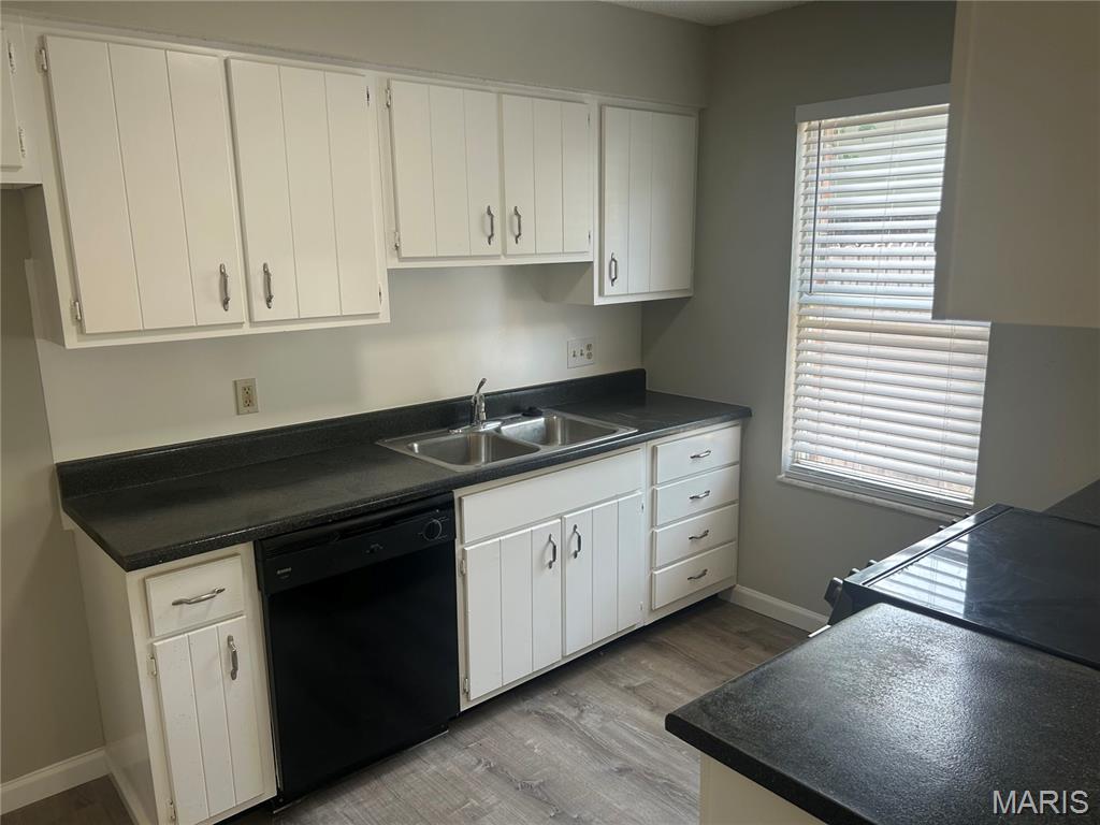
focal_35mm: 26
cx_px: 550
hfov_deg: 67.3
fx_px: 826
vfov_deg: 53.1
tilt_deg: -12.0
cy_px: 412
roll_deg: +1.8
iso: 40
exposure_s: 1/120
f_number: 1.5
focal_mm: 5.7
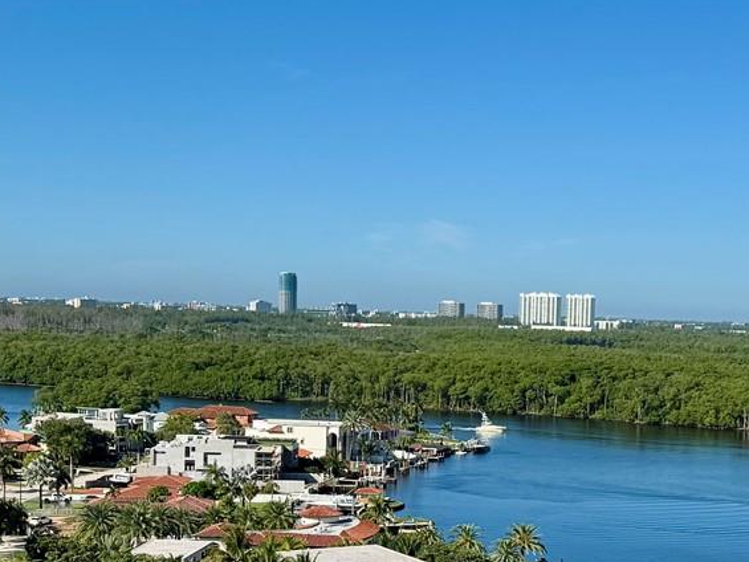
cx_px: 562
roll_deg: -1.7
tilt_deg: -4.4
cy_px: 408
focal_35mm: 68
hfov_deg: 28.1
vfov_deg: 21.5
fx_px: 1472
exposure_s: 1/6410
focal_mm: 6.76
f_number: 1.78
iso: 80
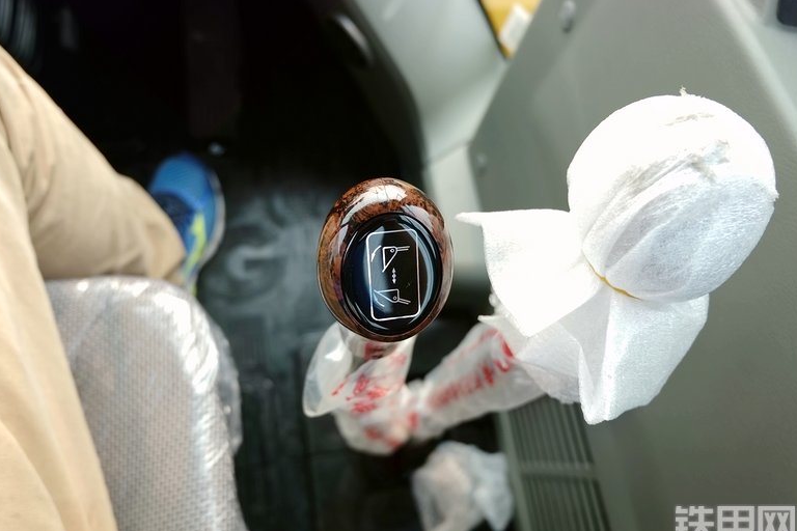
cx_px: 393
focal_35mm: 25
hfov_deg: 71.5
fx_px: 553
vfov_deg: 51.3
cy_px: 274
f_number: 3.5
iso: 100
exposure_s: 1/105
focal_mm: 16
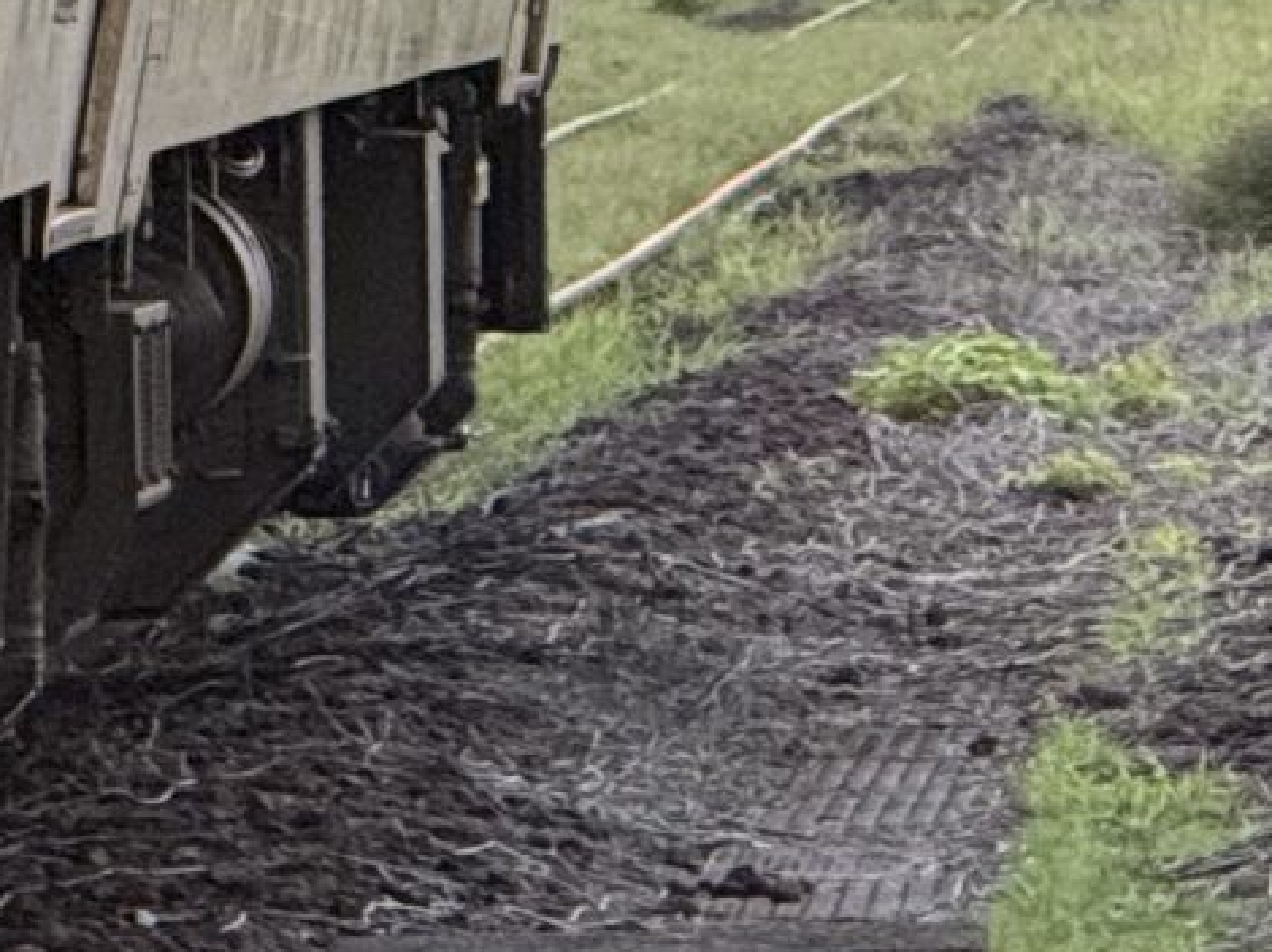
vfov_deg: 2.3
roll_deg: +1.1
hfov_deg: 3.0
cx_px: -490
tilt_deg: +0.2
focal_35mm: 654
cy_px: -314
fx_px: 24020
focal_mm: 15.66
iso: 400
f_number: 2.8
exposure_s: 1/60
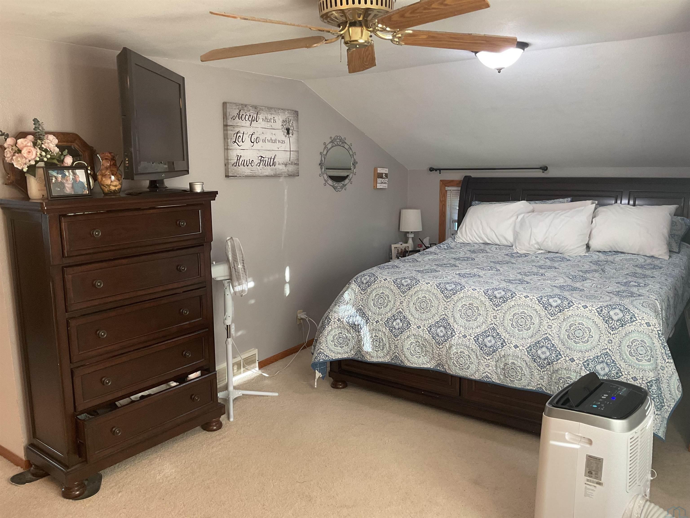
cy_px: 259
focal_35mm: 29
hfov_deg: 61.7
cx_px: 345
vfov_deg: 48.2
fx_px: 578
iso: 80
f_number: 1.8
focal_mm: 3
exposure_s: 1/60
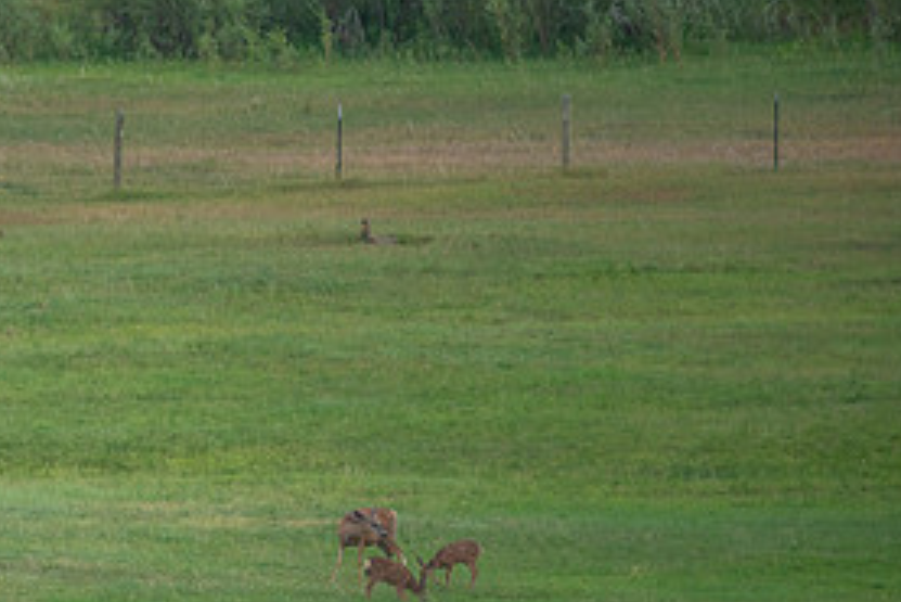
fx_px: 31450
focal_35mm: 1256
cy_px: 542
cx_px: -13
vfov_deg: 1.1
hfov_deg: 1.6
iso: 400
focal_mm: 600
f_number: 6.3
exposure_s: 1/640
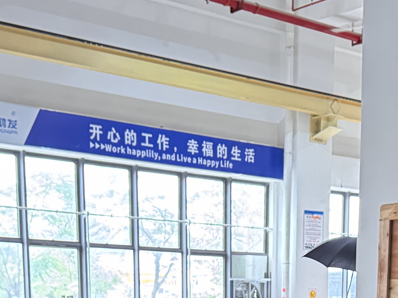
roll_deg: -1.0
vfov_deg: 17.6
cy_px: 435
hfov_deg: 25.6
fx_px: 874
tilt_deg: -7.4
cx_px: 224
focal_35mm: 76
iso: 800
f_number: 1.78
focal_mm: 6.76
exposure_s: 1/50
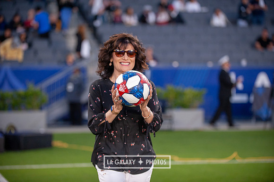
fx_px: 951
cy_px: 91
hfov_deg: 16.4
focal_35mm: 125
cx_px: 137
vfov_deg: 11.0
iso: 1600
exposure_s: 1/640
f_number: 2.8
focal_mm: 125
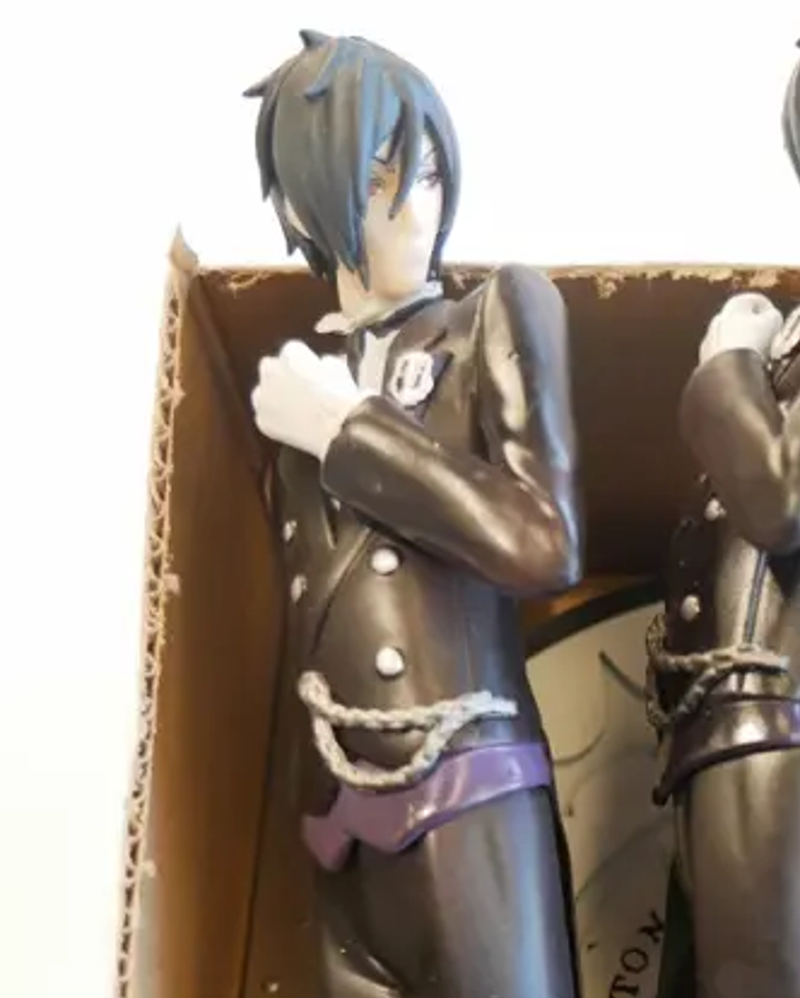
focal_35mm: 82
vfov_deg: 22.5
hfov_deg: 18.3
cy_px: 964
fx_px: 2423
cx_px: 800
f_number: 3.8
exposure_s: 1/60
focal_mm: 17
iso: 1000
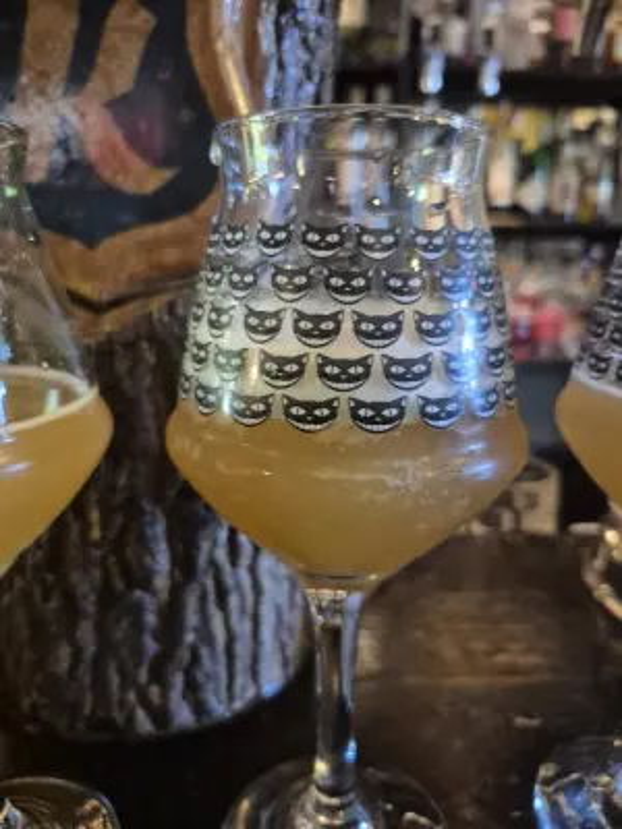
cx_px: 311
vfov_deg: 73.9
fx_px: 551
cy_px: 414
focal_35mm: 23
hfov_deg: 58.9
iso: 1600
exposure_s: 1/40
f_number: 1.8
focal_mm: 5.4
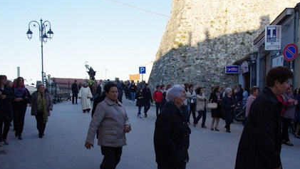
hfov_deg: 49.4
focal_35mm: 41
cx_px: 147
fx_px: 326
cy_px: 115
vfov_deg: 28.8
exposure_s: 1/250
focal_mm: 22
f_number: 8
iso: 800
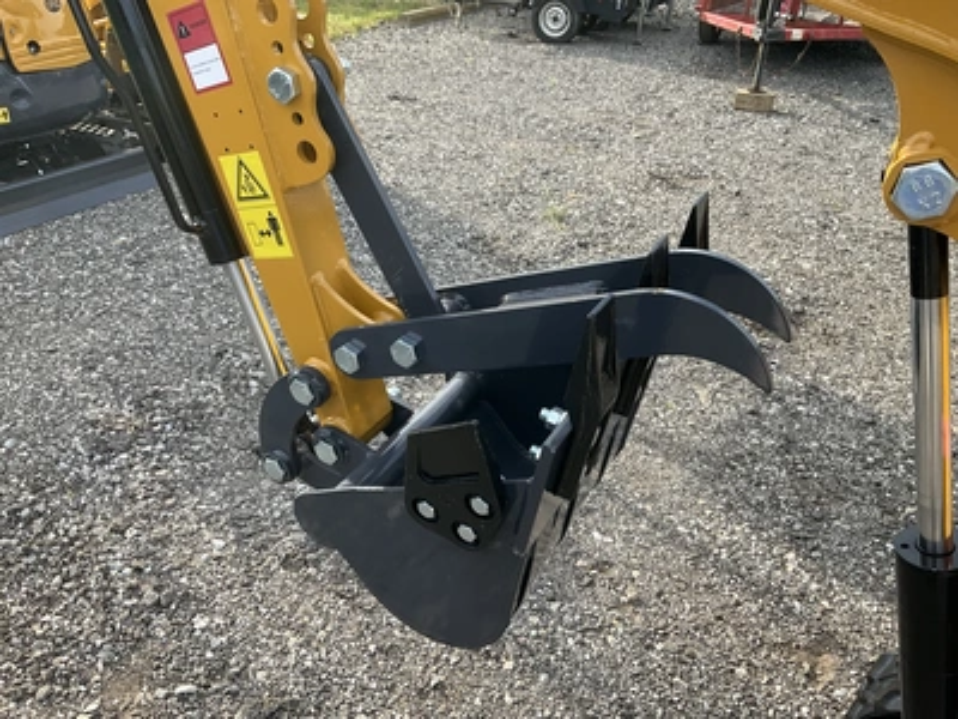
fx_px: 803
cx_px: 479
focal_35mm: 29
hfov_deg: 61.7
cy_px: 360
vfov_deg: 48.2
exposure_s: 1/428
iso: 25
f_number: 1.8
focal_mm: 3
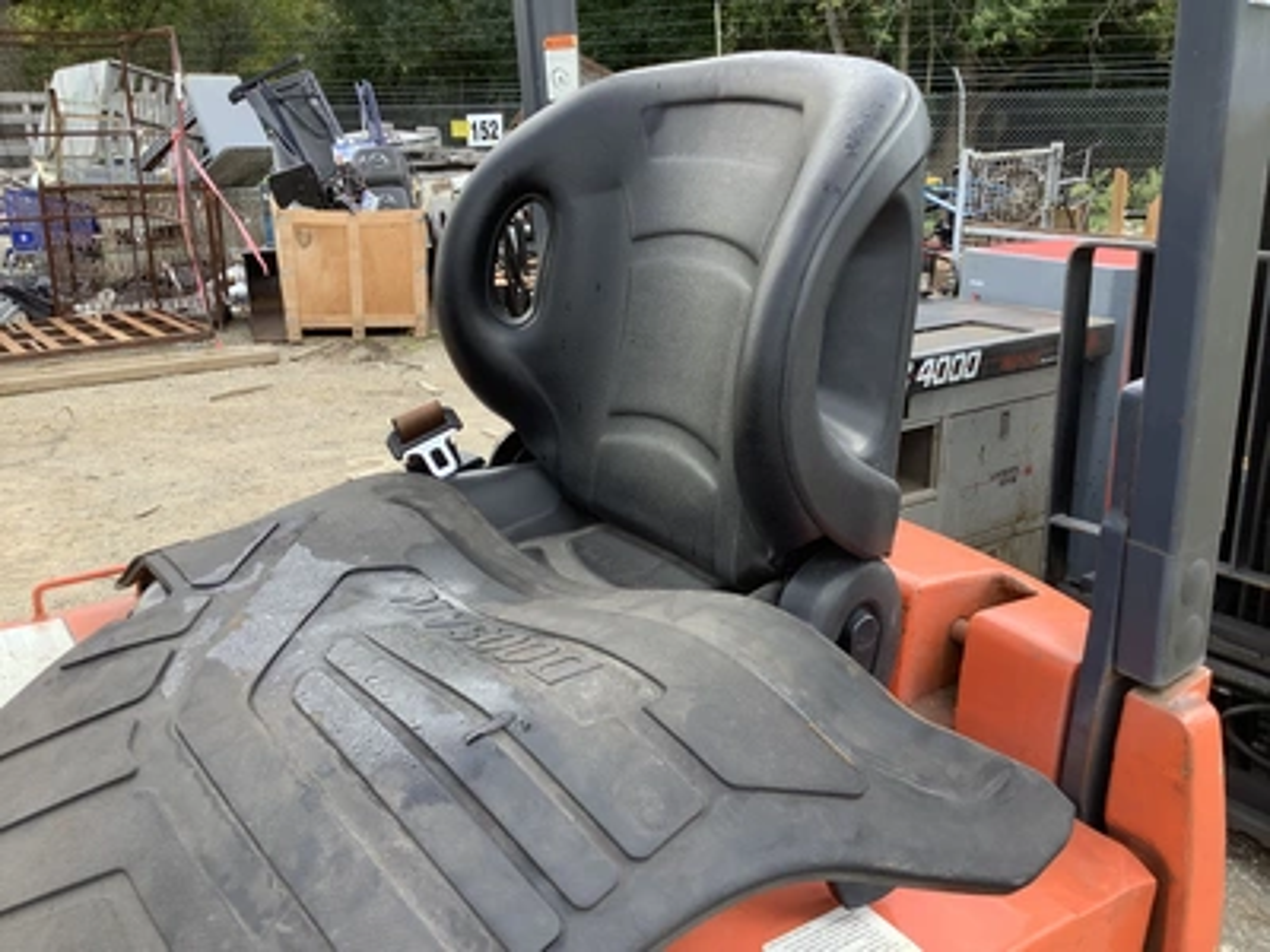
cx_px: 635
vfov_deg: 45.4
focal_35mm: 31
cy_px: 476
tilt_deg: -18.0
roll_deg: +1.1
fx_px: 1137
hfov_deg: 58.4
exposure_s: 1/100
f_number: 2.4
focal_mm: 3.3
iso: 40
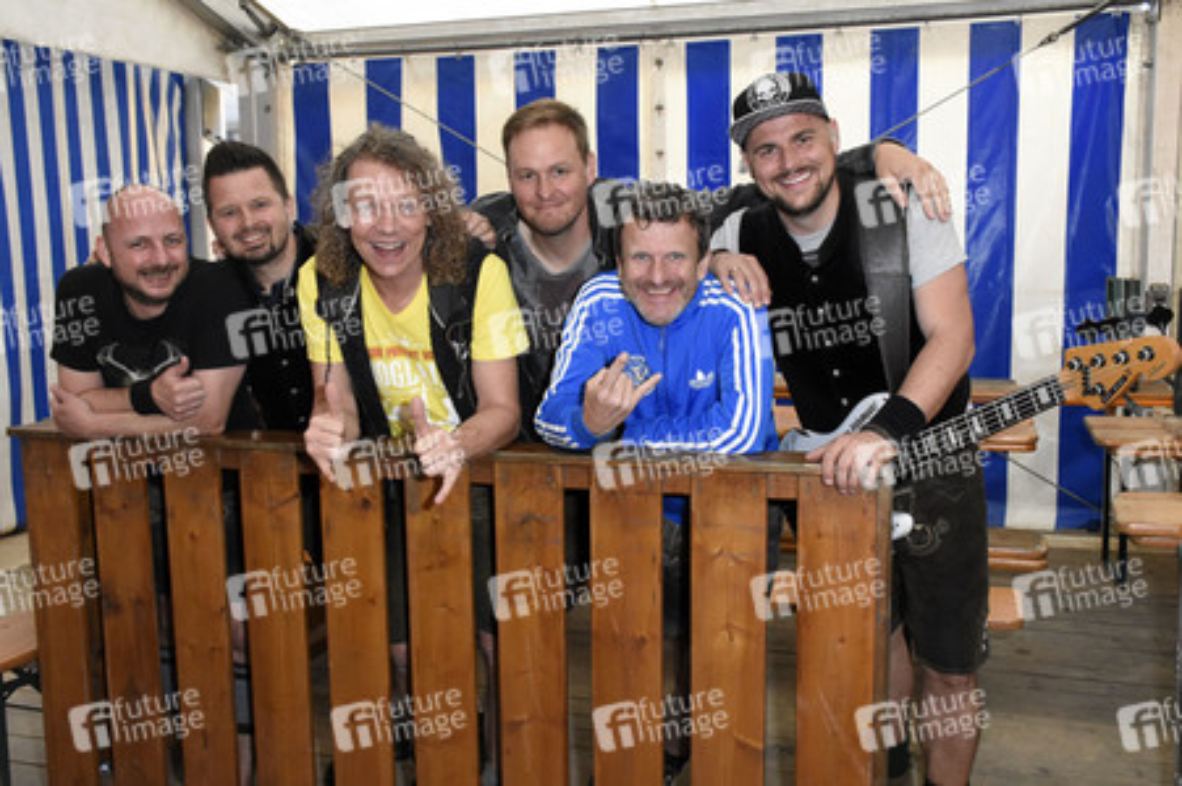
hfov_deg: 55.1
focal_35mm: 34
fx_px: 1132
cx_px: 591
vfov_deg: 38.3
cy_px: 393
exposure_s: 1/60
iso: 3200
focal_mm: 23
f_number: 6.3
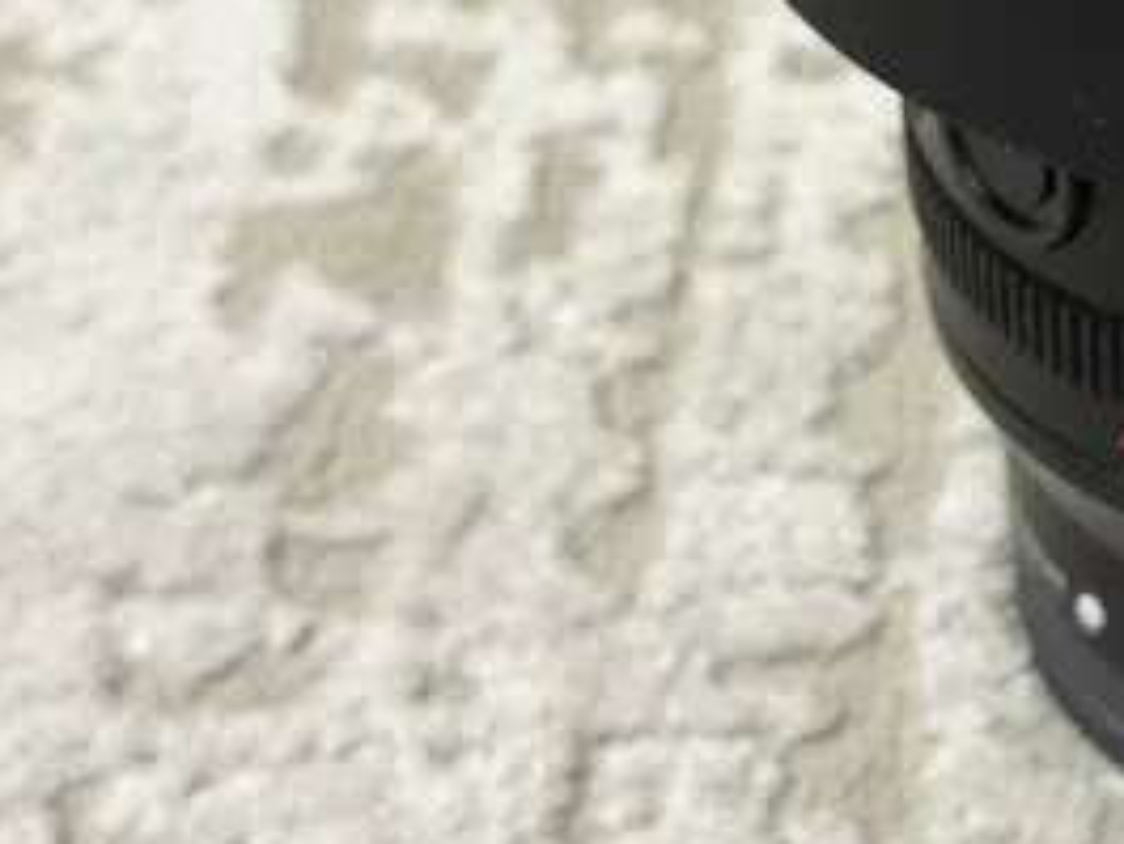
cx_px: 1345
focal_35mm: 116
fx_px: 3768
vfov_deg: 12.6
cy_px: -17
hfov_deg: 16.3
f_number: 1.78
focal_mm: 6.76
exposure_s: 1/33
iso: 200
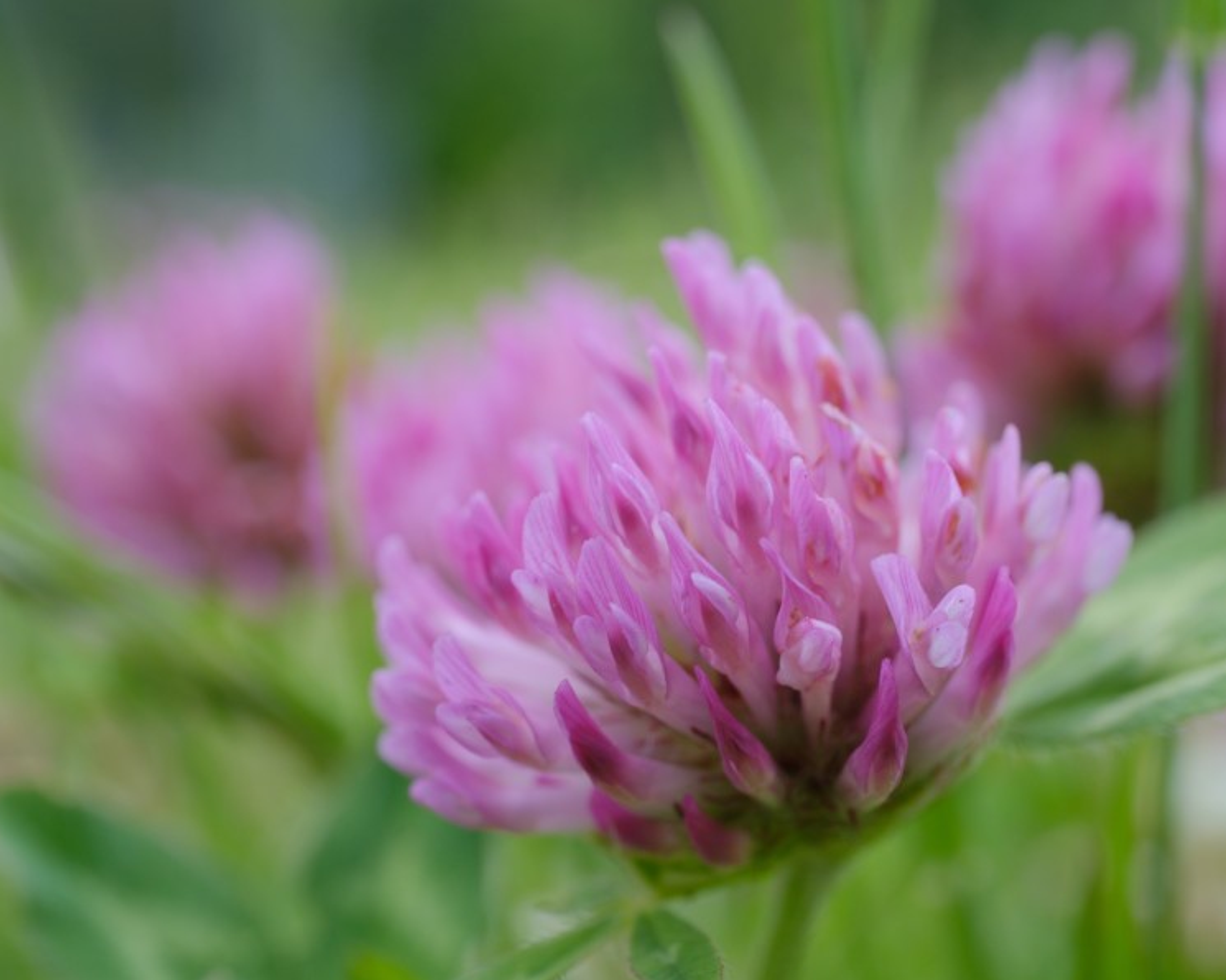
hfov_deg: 36.6
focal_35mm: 51
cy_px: 490
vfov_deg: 29.7
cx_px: 675
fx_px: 1851
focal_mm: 30
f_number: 8
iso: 250
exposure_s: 1/58
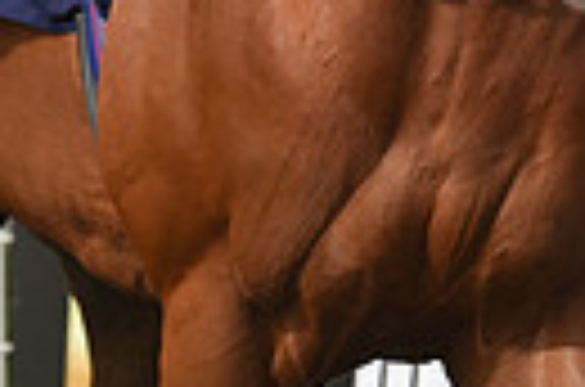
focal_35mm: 828
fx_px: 13422
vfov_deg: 1.6
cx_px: 608
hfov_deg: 2.5
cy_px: -313
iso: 400
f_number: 5.6
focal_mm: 185
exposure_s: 1/2000
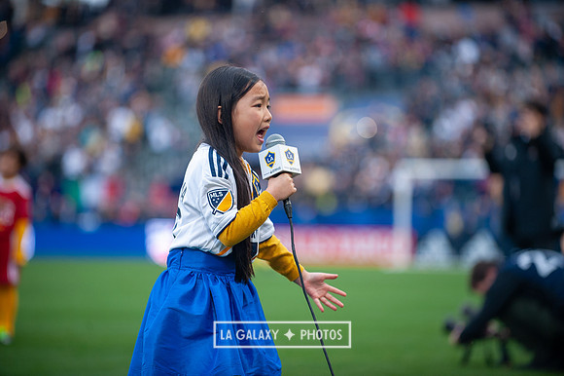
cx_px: 282
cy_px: 188
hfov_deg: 12.8
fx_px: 2505
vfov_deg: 8.6
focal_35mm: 160
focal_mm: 160
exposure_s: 1/640
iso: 640
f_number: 2.8
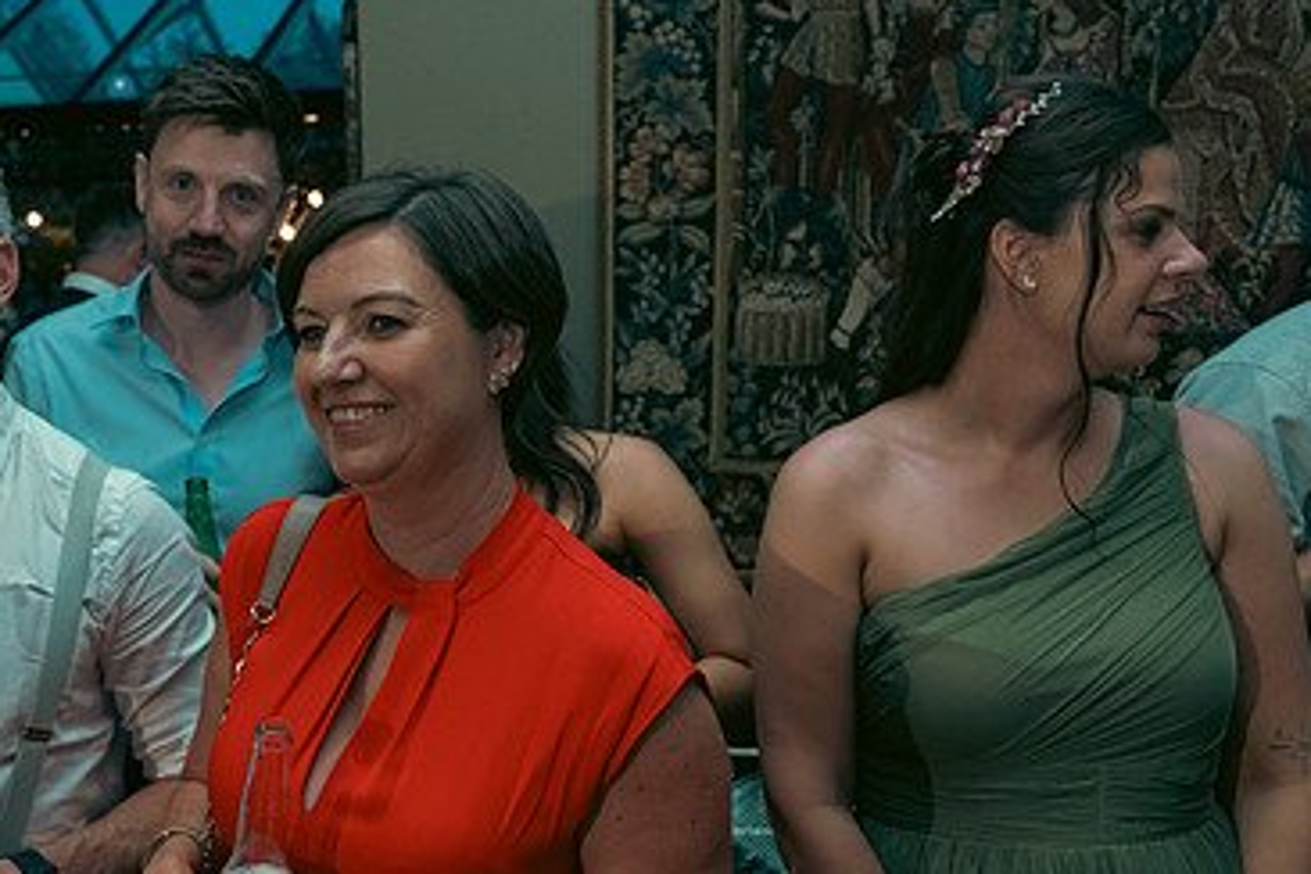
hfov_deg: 49.5
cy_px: 539
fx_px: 1384
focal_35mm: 38
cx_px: 405
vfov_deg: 34.9
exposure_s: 1/160
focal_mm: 24
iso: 2500
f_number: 3.5
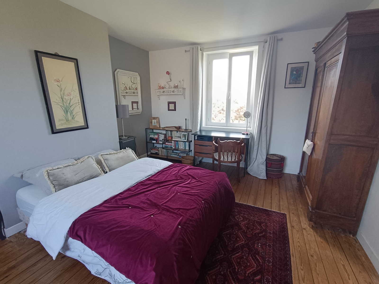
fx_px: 175
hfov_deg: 94.5
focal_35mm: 16
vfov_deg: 78.1
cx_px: 190
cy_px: 142
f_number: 2.2
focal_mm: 1.66
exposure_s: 1/50
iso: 160
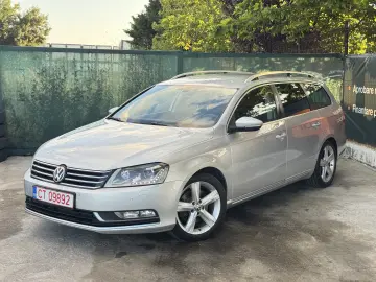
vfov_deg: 30.3
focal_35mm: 48
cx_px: 188
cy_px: 141
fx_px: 521
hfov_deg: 39.7
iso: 64
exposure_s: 1/364
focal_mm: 6.76
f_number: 1.78
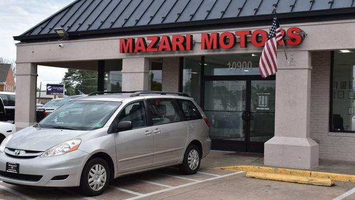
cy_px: 104
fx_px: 508
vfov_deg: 22.2
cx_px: 178
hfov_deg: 38.5
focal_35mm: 54
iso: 400
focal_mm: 34
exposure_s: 1/250
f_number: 10
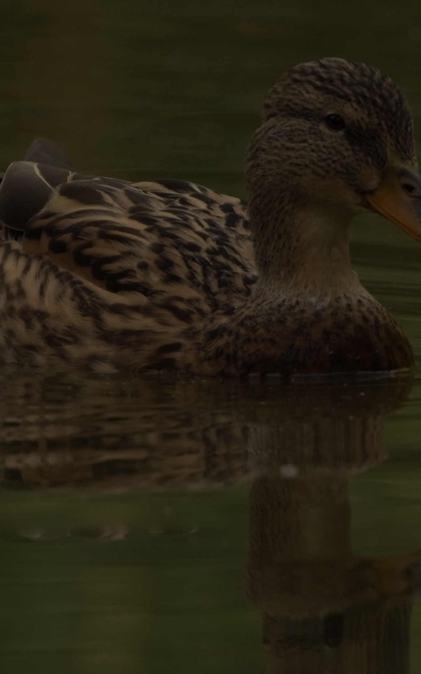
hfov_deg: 1.0
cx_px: 135
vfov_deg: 1.6
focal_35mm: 1289
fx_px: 23668
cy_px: 281
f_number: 6.3
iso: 320
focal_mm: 300
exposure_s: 1/400
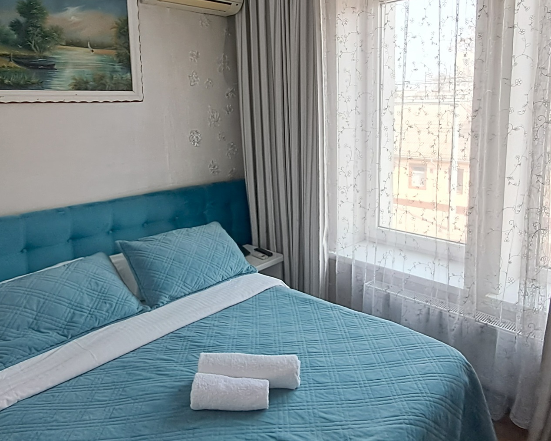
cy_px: 177
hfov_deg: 68.0
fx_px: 408
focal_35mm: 25
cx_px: 258
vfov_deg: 56.4
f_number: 2.2
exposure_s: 1/100
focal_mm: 1.42
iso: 50
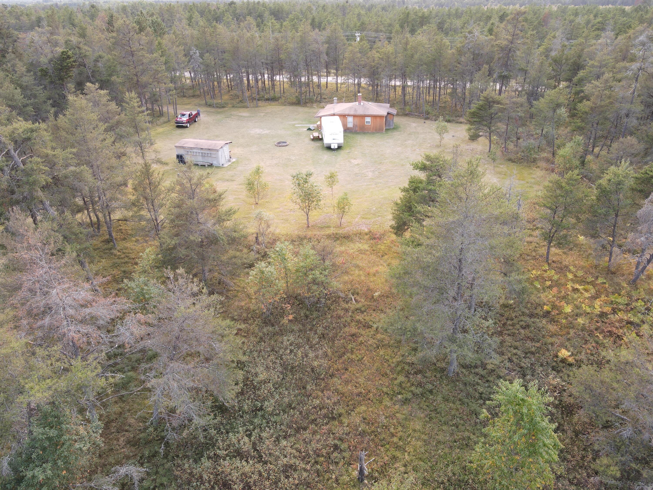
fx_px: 453
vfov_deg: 56.8
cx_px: 326
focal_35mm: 24
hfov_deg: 71.6
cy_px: 245
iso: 100
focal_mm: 4.5
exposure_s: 1/40
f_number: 2.8
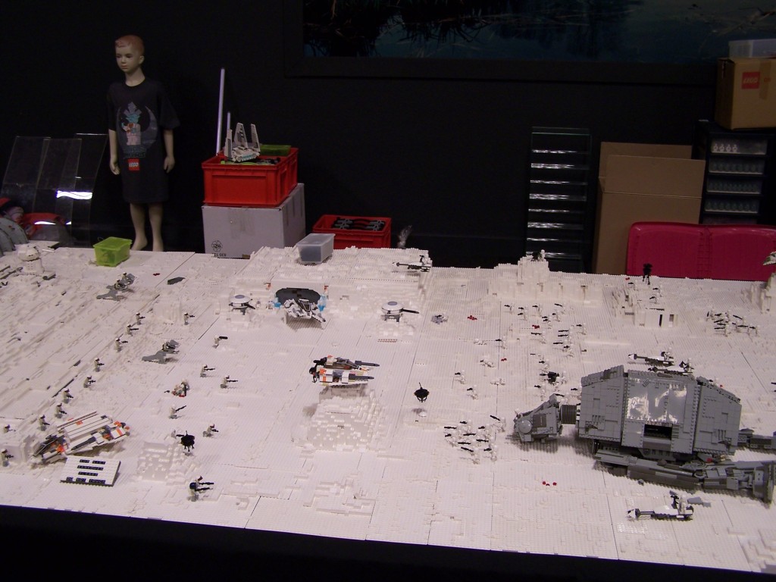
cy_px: 291
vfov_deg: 37.7
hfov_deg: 49.0
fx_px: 852
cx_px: 388
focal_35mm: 38
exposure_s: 1/8
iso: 80
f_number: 2.8
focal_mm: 6.3
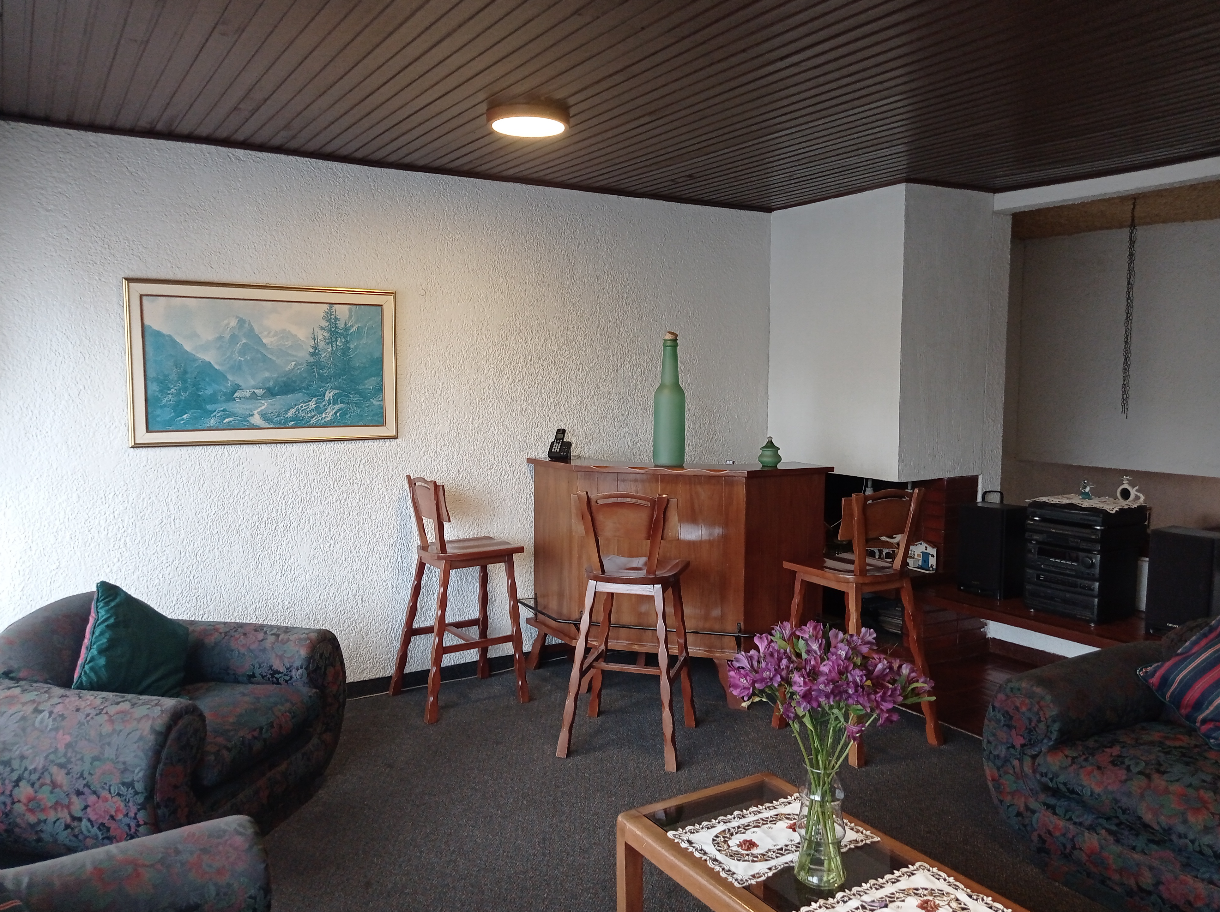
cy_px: 460
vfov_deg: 48.2
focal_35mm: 29
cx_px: 605
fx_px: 1021
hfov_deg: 61.7
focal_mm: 4.74
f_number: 1.79
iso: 121
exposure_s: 1/60
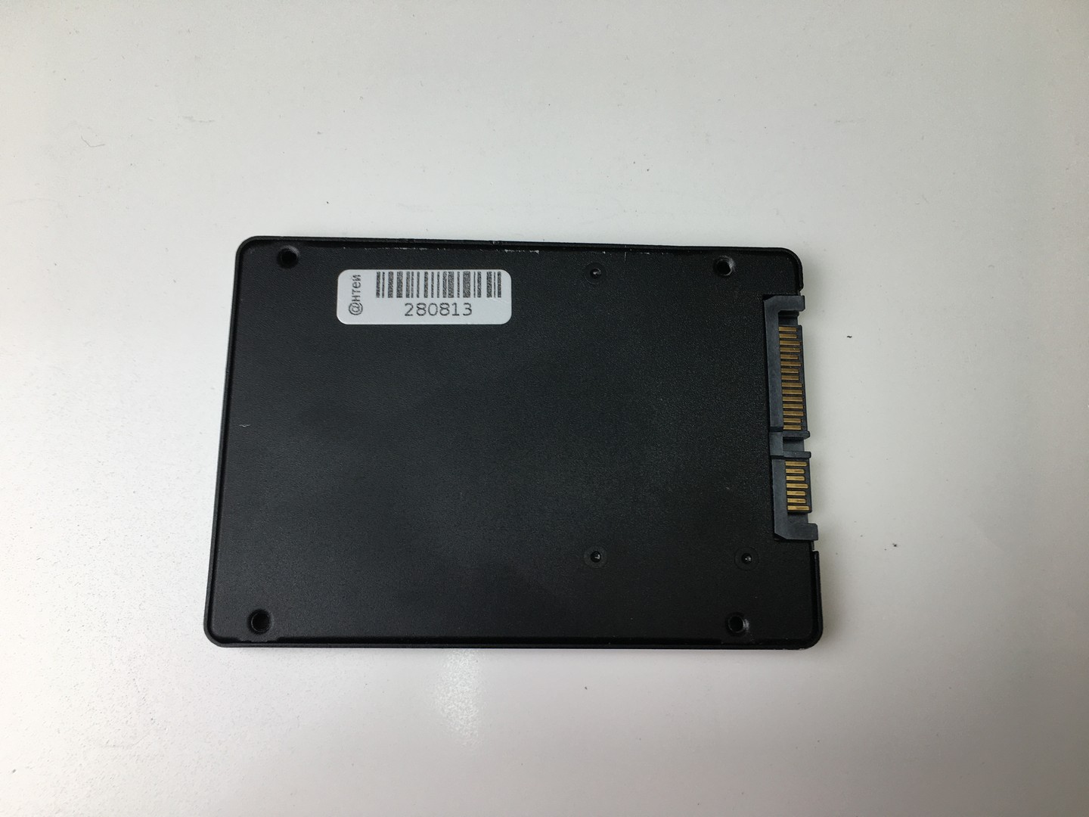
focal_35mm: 29
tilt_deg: -76.3
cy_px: 408
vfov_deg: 48.2
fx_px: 912
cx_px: 544
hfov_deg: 61.7
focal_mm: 4.15
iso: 25
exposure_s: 1/100
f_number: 2.2
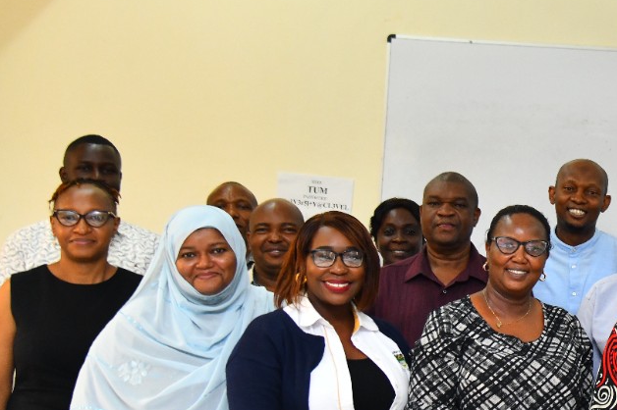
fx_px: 1353
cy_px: 320
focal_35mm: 79
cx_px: 768
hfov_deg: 23.2
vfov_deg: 17.1
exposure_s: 1/125
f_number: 4.5
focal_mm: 31
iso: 1000
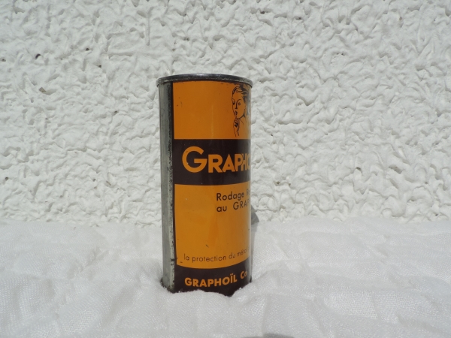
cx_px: 226
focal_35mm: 24
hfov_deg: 71.6
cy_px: 169
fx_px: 313
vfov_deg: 56.8
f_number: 5.3
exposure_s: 1/1600
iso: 80
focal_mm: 4.3
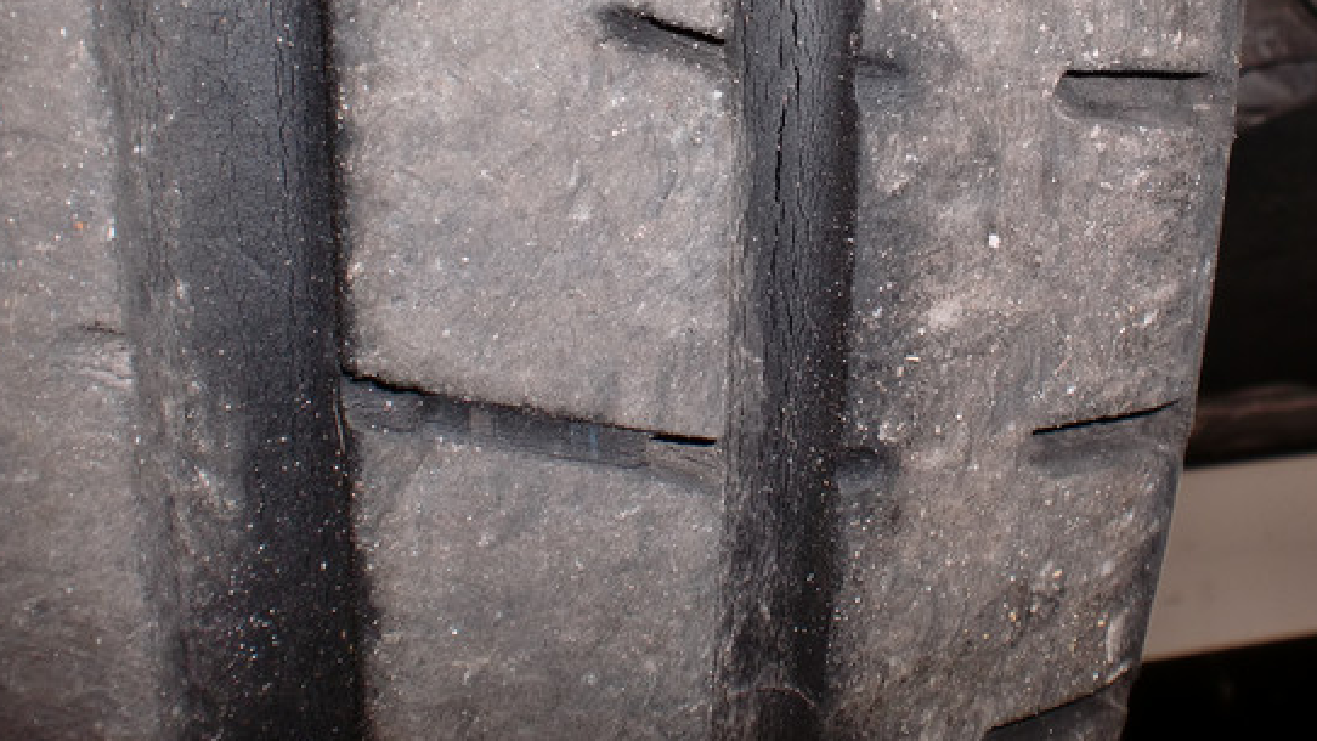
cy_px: 182
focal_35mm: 45
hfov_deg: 45.3
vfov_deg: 26.2
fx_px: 1572
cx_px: 763
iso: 64
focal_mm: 6.3
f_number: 5.6
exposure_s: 1/50
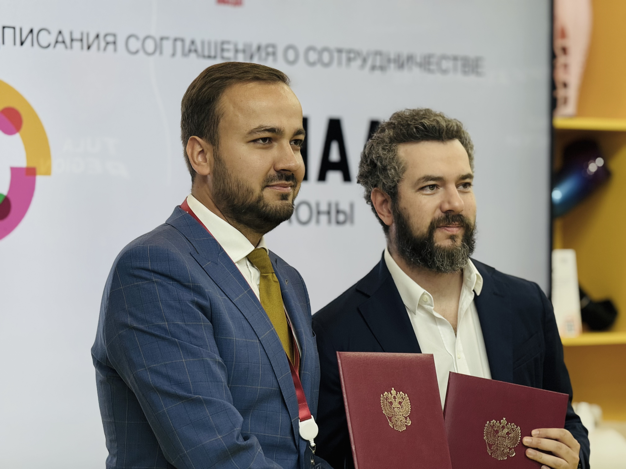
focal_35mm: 120
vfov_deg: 12.3
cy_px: 234
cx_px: 313
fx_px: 2170
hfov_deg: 16.4
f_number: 2.8
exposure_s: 1/100
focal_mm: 15.66
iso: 80
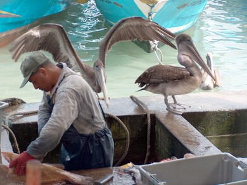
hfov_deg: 17.0
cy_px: 92
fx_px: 827
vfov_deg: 12.8
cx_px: 124
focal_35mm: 116
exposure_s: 1/226
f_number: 3
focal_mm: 23.76
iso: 194
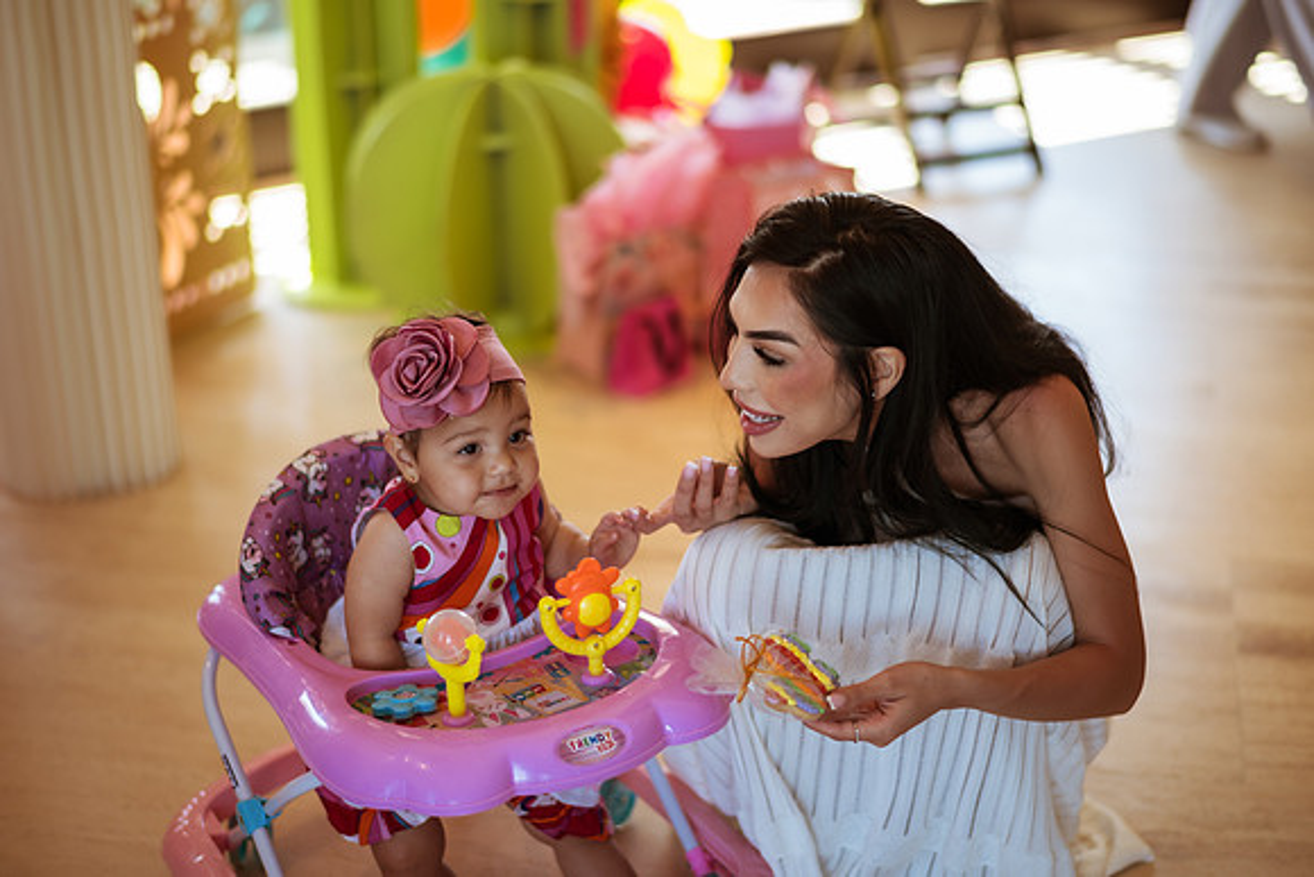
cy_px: 438
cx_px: 657
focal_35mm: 58
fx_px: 2117
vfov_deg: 23.4
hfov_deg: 34.5
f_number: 1.6
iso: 500
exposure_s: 1/640
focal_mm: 58
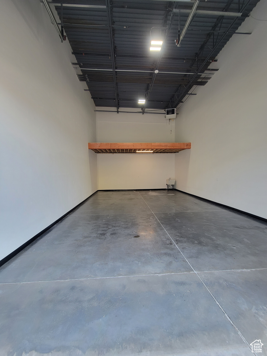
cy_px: 178
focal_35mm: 13
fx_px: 134
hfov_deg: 89.9
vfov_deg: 106.2
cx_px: 134
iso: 100
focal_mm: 2.2
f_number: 2.2
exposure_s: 1/120
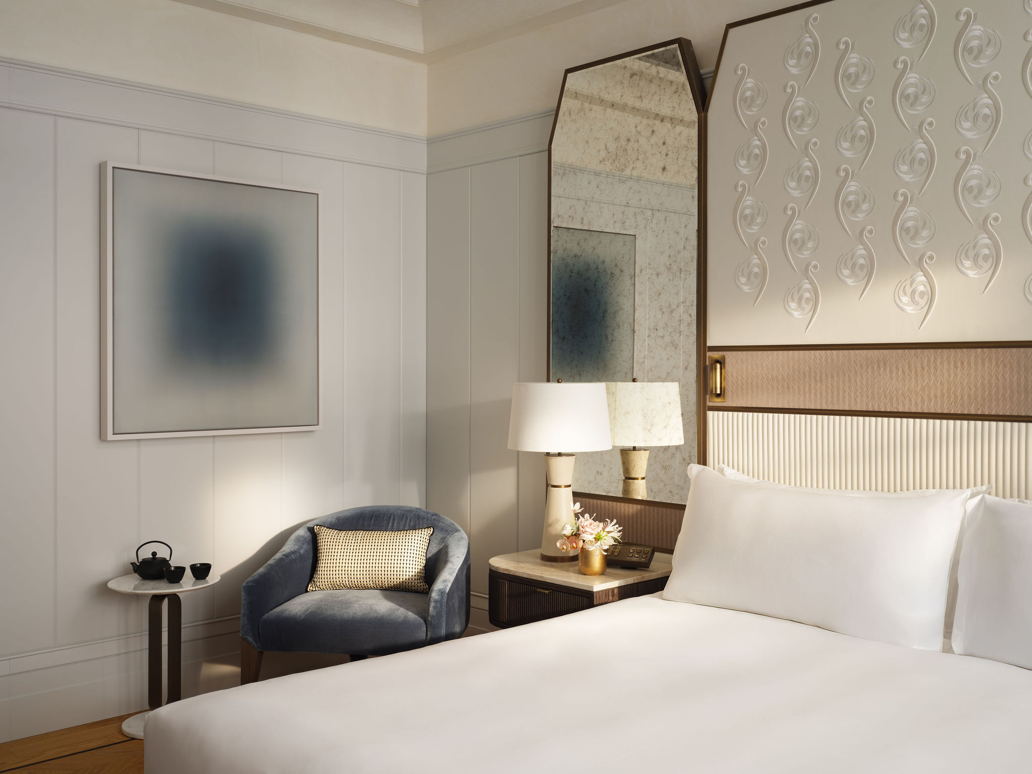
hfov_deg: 51.4
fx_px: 1073
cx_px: 516
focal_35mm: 36
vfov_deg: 39.7
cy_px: 387
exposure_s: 3
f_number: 11
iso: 100
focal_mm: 45
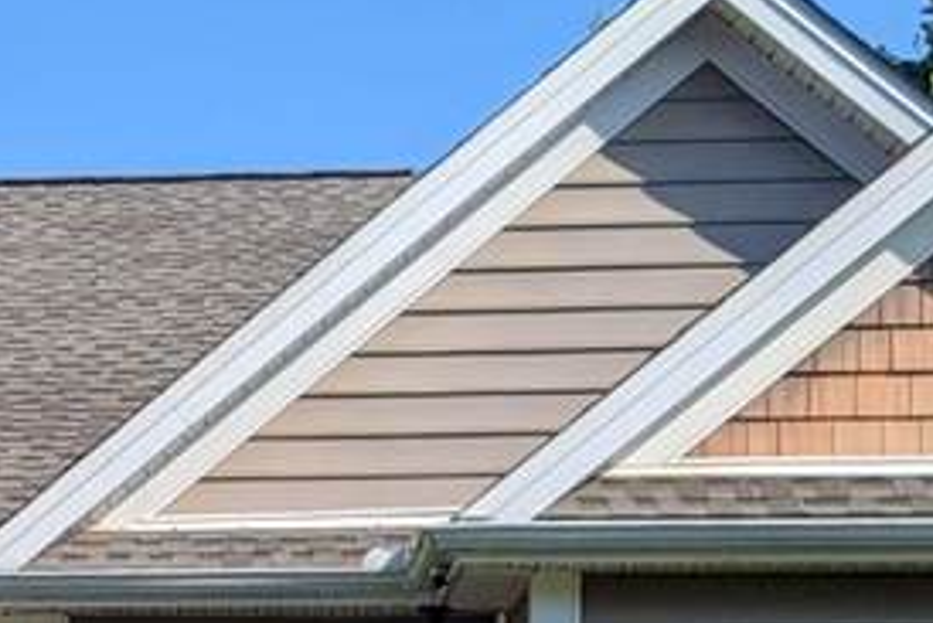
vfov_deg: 10.0
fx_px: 3397
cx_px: -259
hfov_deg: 15.0
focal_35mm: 131
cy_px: 1052
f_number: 1.73
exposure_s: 1/5848
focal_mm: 4.38
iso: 81
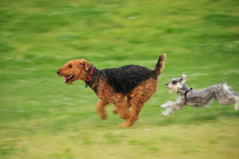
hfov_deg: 6.9
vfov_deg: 4.6
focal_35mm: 300
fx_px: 1989
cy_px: 80
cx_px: 120
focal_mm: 200
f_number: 5.6
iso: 800
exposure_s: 1/100
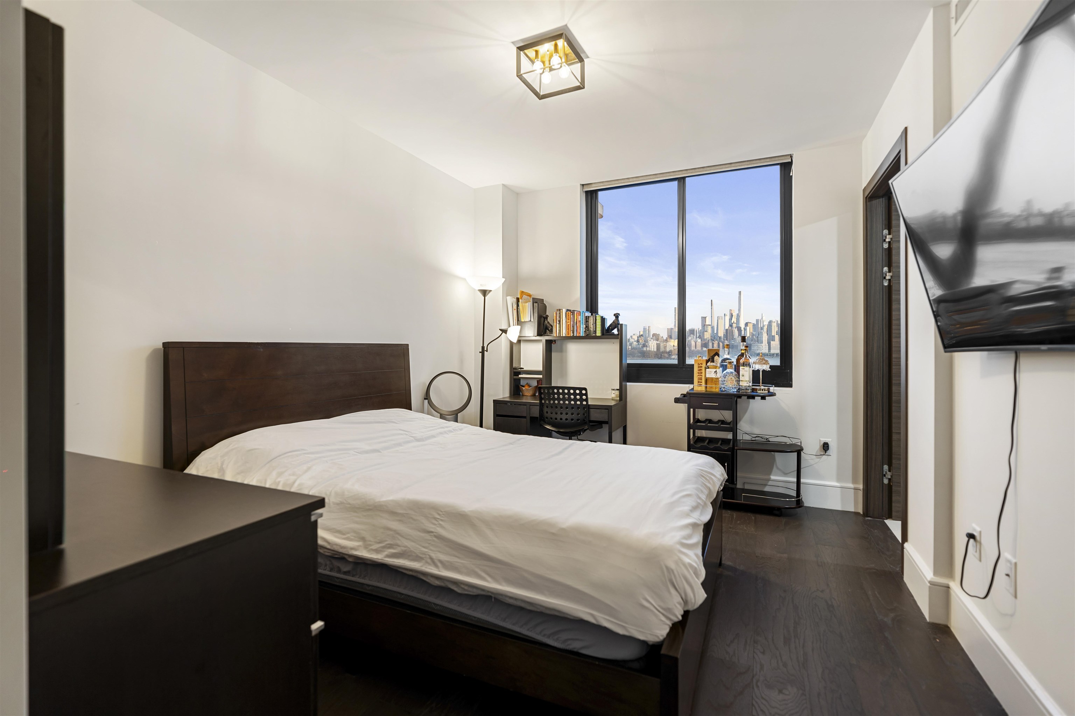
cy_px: 358
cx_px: 538
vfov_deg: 73.7
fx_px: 478
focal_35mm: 16
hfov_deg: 96.7
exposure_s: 1/8
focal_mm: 16
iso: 100
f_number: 2.8
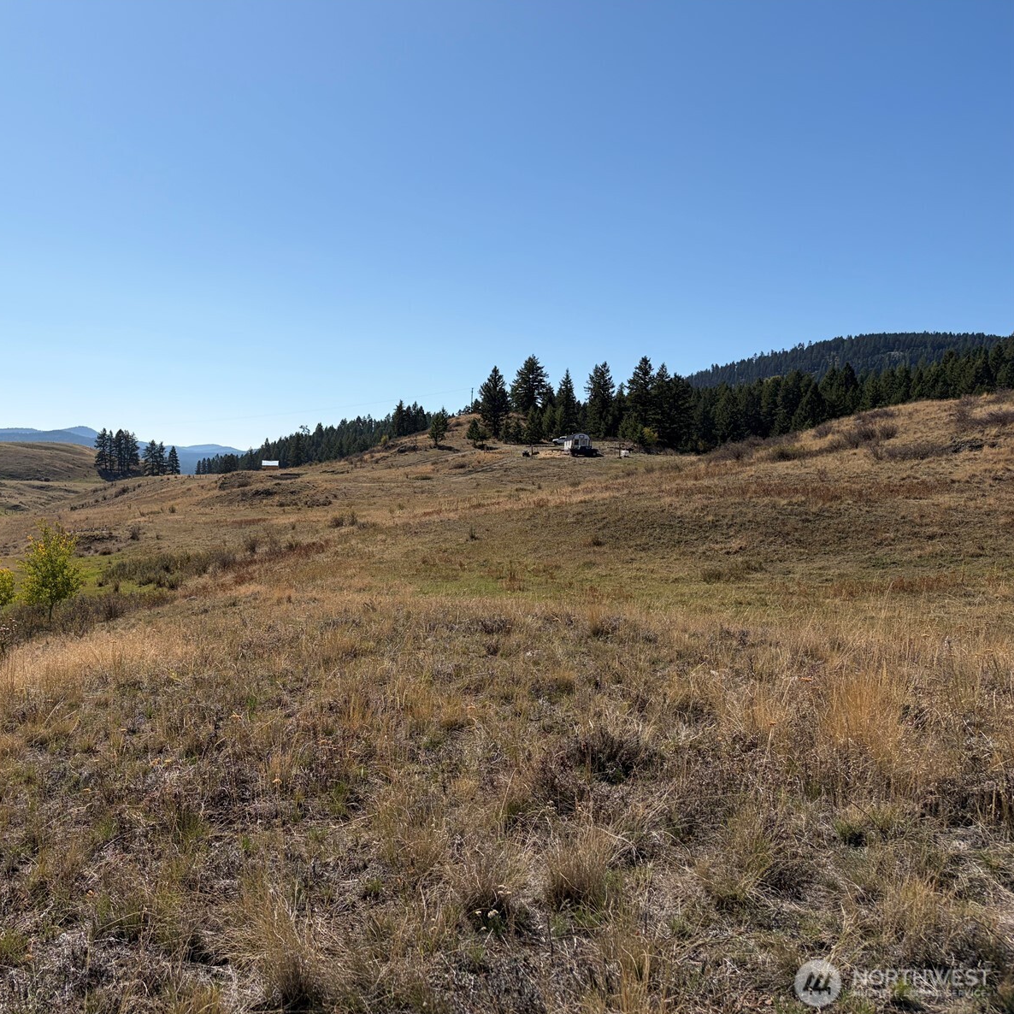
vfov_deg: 52.5
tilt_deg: -1.5
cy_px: 504
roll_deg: -1.8
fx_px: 1027
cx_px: 333
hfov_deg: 51.5
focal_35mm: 31
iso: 64
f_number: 1.6
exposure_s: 1/7813
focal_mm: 5.96
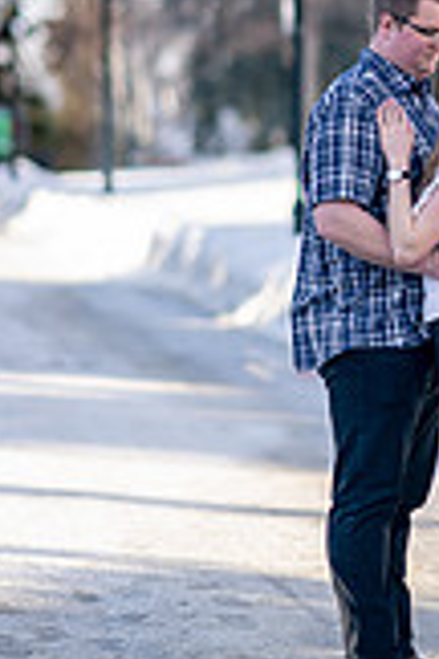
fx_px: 4316
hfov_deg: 5.8
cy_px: 114
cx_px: 447
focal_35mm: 236
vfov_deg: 8.7
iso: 100
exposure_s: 1/1600
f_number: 1.4
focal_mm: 85
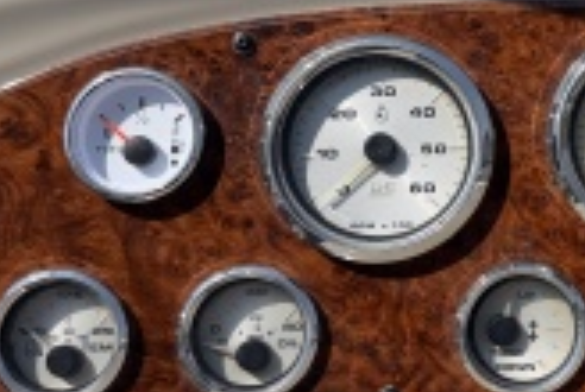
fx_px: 1319
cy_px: 192
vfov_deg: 16.9
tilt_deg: -40.3
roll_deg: +1.9
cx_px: 676
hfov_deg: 23.2
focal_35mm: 81
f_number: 1.78
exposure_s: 1/6711
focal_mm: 6.76
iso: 80
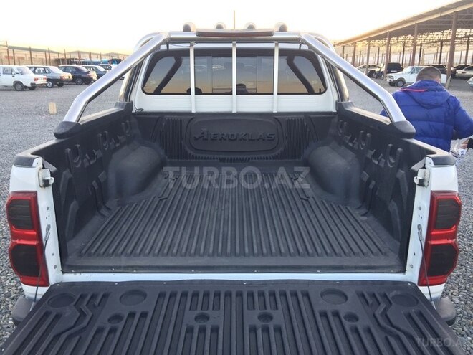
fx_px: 396
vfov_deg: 48.2
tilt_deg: -13.4
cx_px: 236
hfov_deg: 61.7
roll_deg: +0.0
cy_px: 178
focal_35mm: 29
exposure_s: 1/100
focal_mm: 4.15
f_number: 2.2
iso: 50
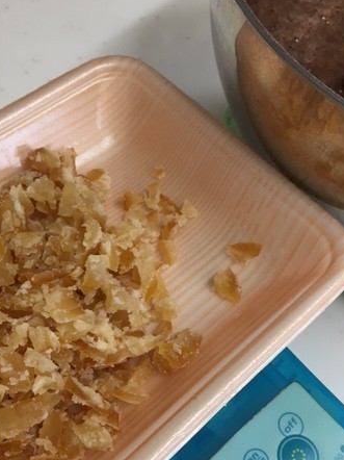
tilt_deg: -62.2
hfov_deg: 34.3
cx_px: 192
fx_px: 557
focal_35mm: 42
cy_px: 277
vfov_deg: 44.6
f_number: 2.2
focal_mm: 4.15
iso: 50
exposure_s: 1/30
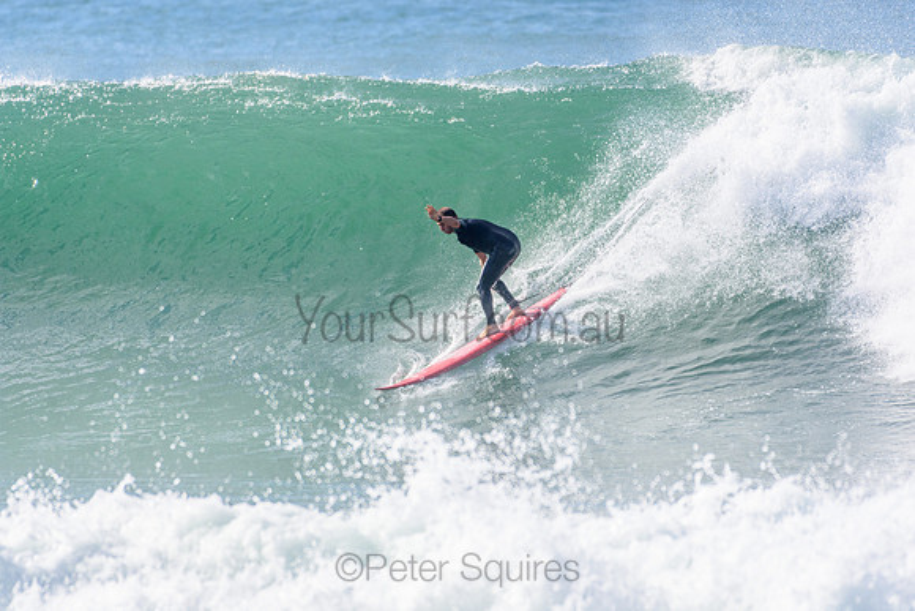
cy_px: 306
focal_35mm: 750
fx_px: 19066
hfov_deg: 2.7
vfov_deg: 1.8
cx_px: 458
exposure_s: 1/2000
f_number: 5.6
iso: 320
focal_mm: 500
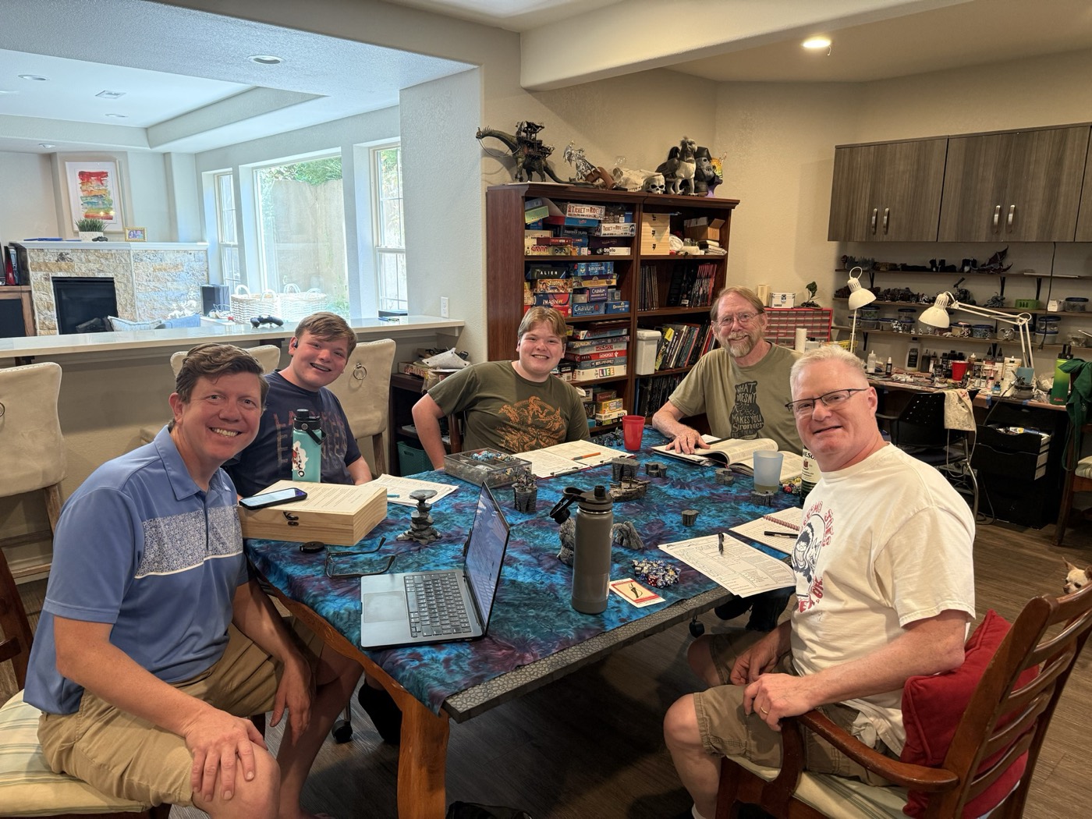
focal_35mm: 24
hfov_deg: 71.6
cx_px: 546
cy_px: 410
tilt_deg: -12.1
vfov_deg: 56.8
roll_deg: -0.5
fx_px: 757
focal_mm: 6.76
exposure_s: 1/60
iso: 250
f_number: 1.78
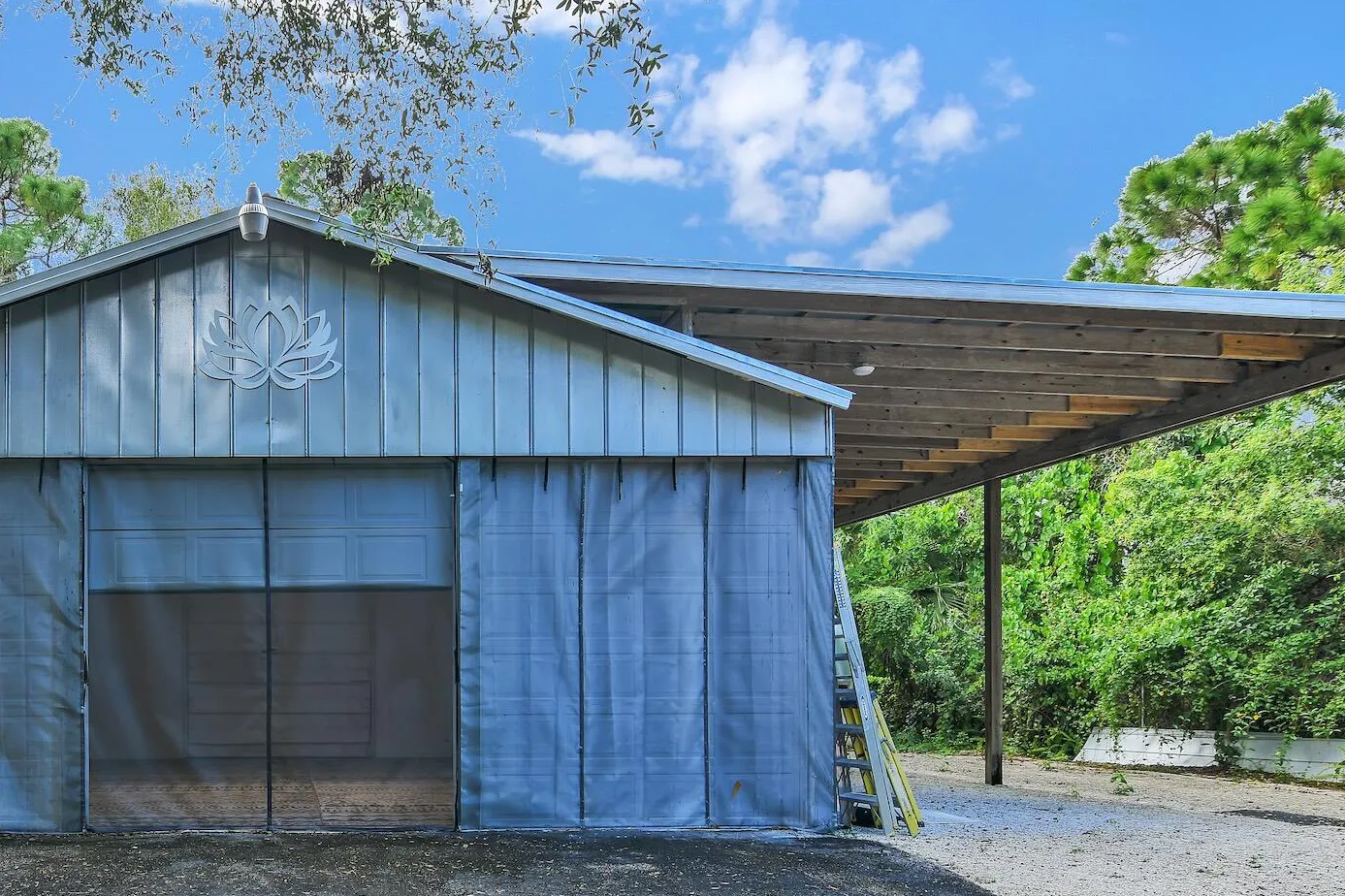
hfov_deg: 62.4
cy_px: 665
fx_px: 1008
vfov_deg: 46.3
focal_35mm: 27
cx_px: 291
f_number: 8
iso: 100
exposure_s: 1/60
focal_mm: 16
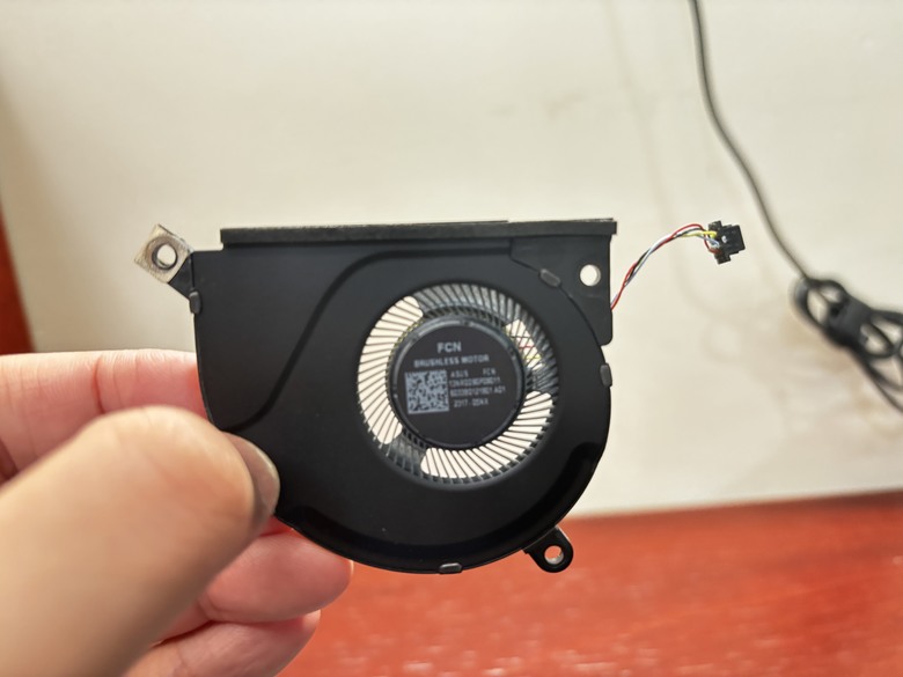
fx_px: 678
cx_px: 452
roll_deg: +4.3
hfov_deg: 67.3
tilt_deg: -17.6
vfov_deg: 53.1
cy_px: 338
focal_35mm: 26
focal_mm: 5.96
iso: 500
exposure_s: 1/47
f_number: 1.6
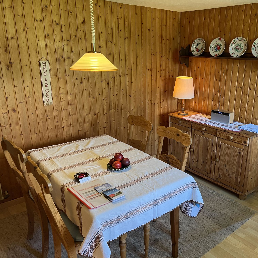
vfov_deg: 52.5
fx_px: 261
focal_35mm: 31
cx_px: 163
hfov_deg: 51.9
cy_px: 130
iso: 200
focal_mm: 5.7
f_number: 1.5
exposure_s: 1/50
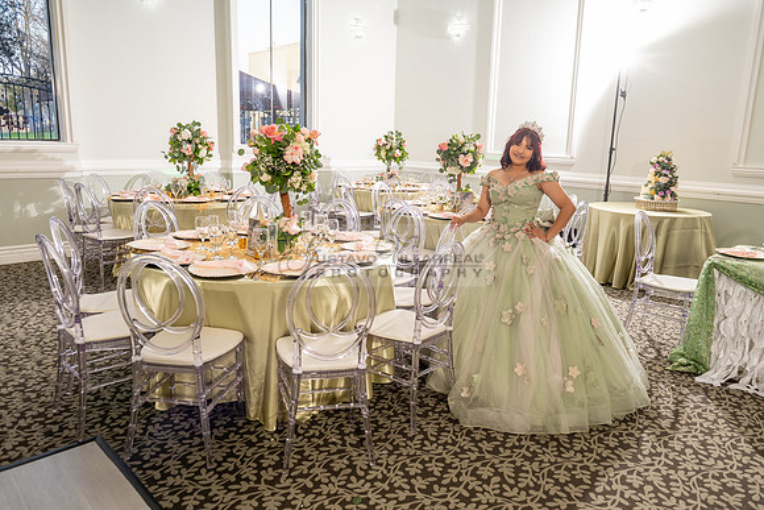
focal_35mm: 27
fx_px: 573
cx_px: 382
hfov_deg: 67.4
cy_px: 255
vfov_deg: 48.0
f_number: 4.5
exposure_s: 1/200
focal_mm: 27
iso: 500
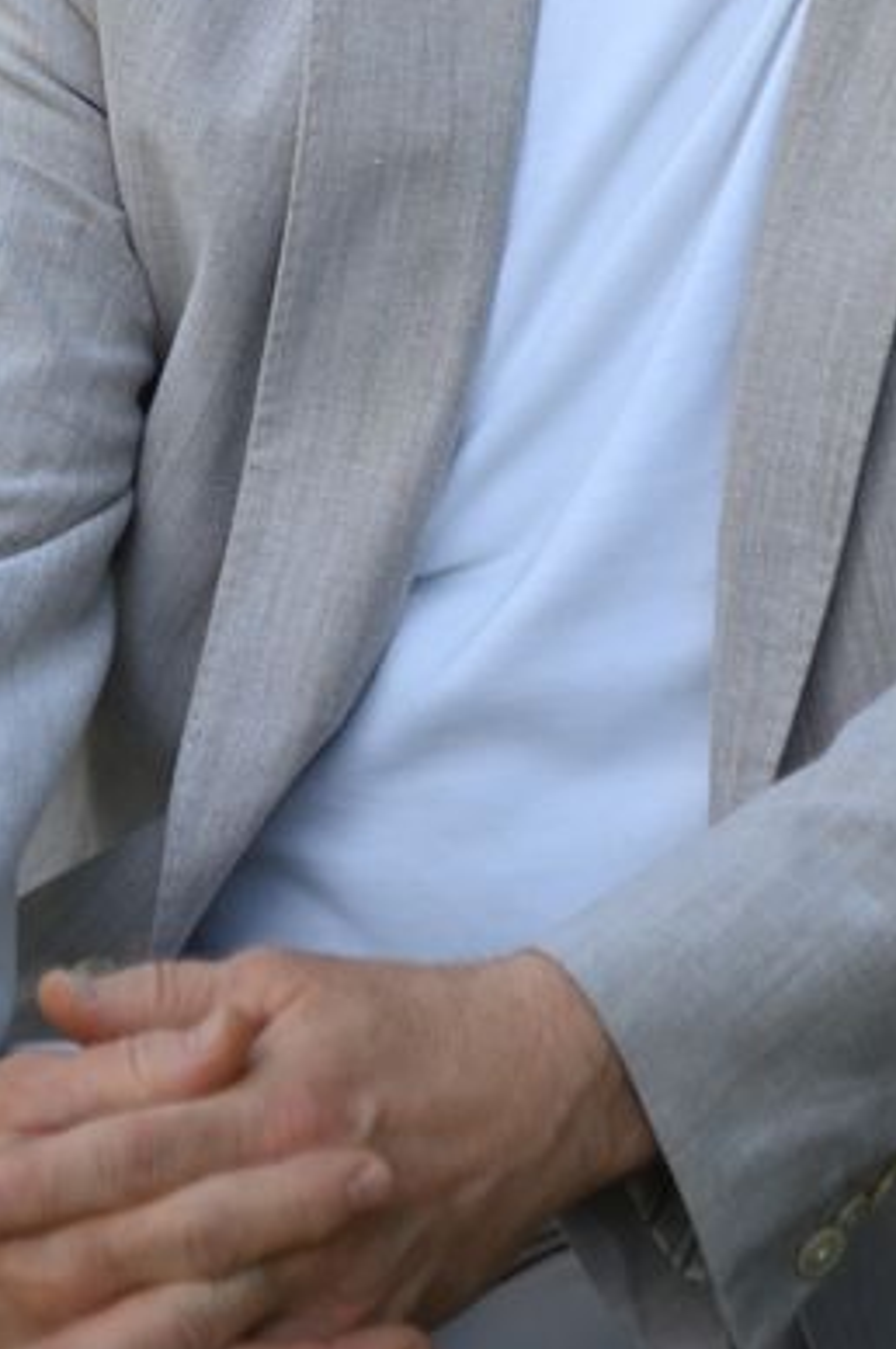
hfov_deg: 5.9
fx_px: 8639
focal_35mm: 231
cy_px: -810
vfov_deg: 8.7
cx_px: 76
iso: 250
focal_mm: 70
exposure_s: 1/250
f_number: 4
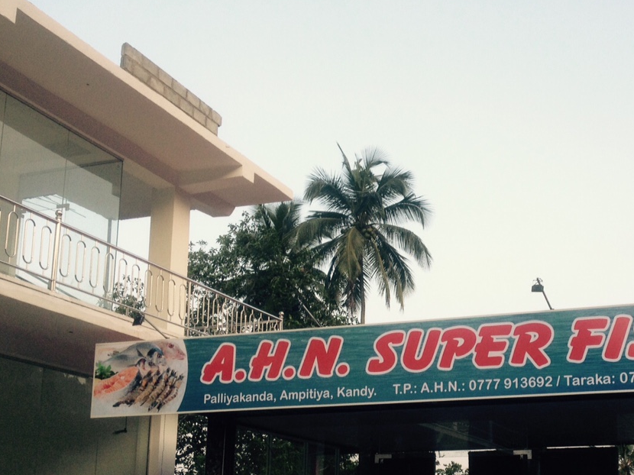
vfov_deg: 26.7
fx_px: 989
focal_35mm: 54
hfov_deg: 34.9
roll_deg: -0.4
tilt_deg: +7.0
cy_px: 358
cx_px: 467
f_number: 2.4
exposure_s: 1/255
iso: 50
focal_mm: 4.28
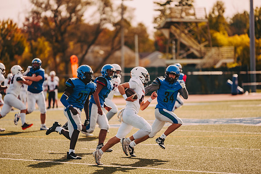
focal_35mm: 200
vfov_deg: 6.9
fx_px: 1450
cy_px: 87
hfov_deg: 10.3
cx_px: 130
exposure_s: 1/1600
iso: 160
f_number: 2.8
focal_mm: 200
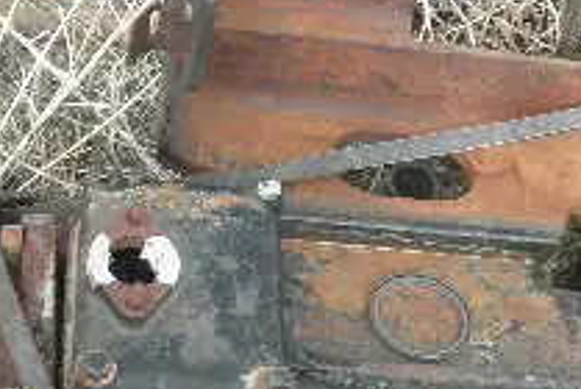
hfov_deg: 22.8
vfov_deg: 15.4
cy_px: 253
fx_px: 1438
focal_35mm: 89
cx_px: 259
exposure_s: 1/250
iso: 64
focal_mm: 5
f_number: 3
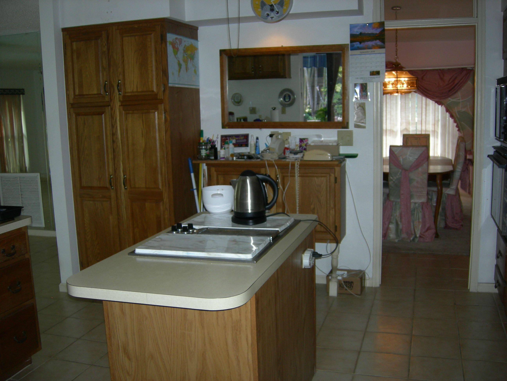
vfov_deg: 39.7
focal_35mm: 36
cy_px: 190
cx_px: 254
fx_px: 527
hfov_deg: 51.4
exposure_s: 1/60.1
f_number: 2.7
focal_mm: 7.5
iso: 64
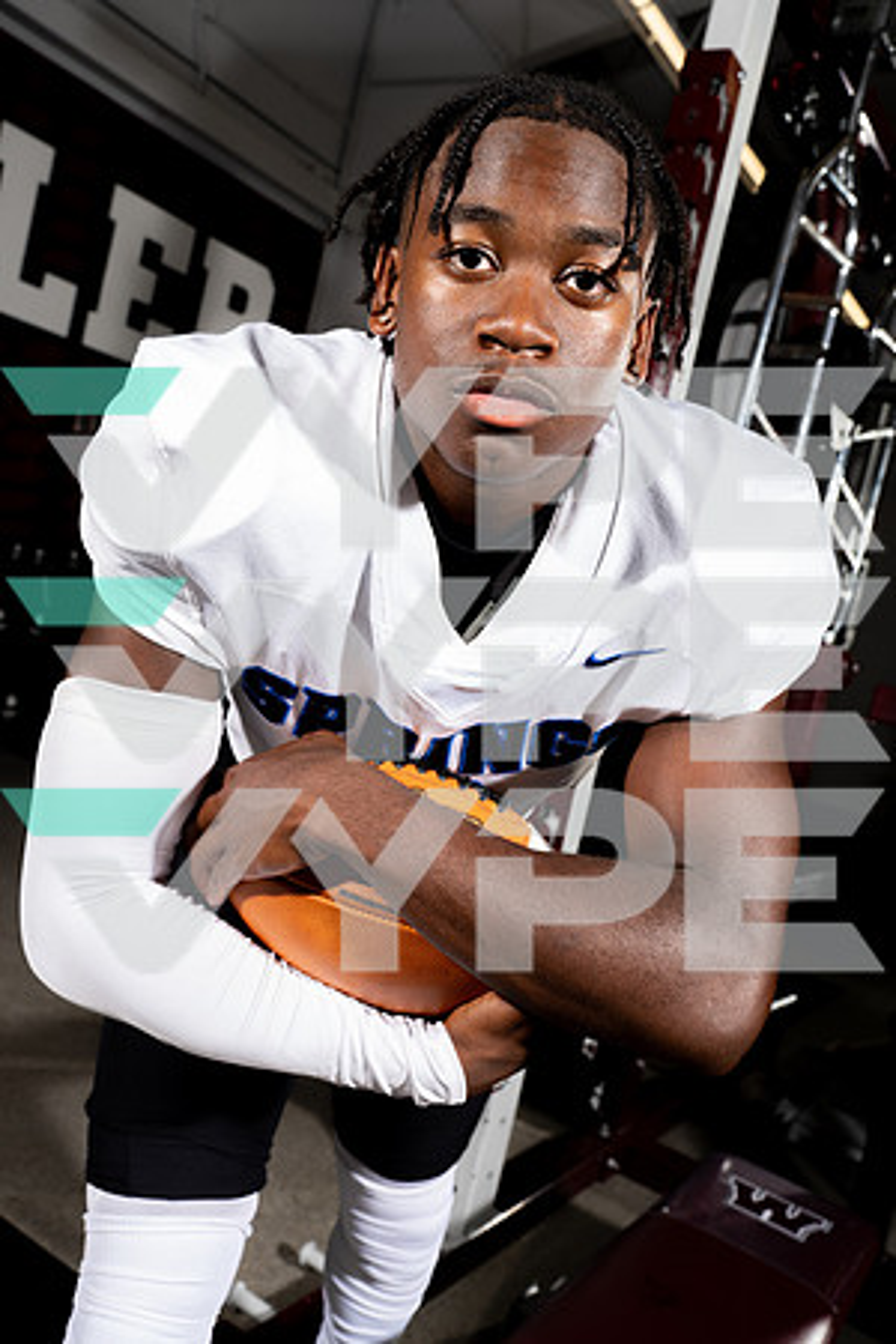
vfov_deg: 58.7
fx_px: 1195
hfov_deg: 41.1
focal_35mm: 32
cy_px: 672
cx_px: 448
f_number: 7.1
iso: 200
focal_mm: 32
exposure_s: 1/250
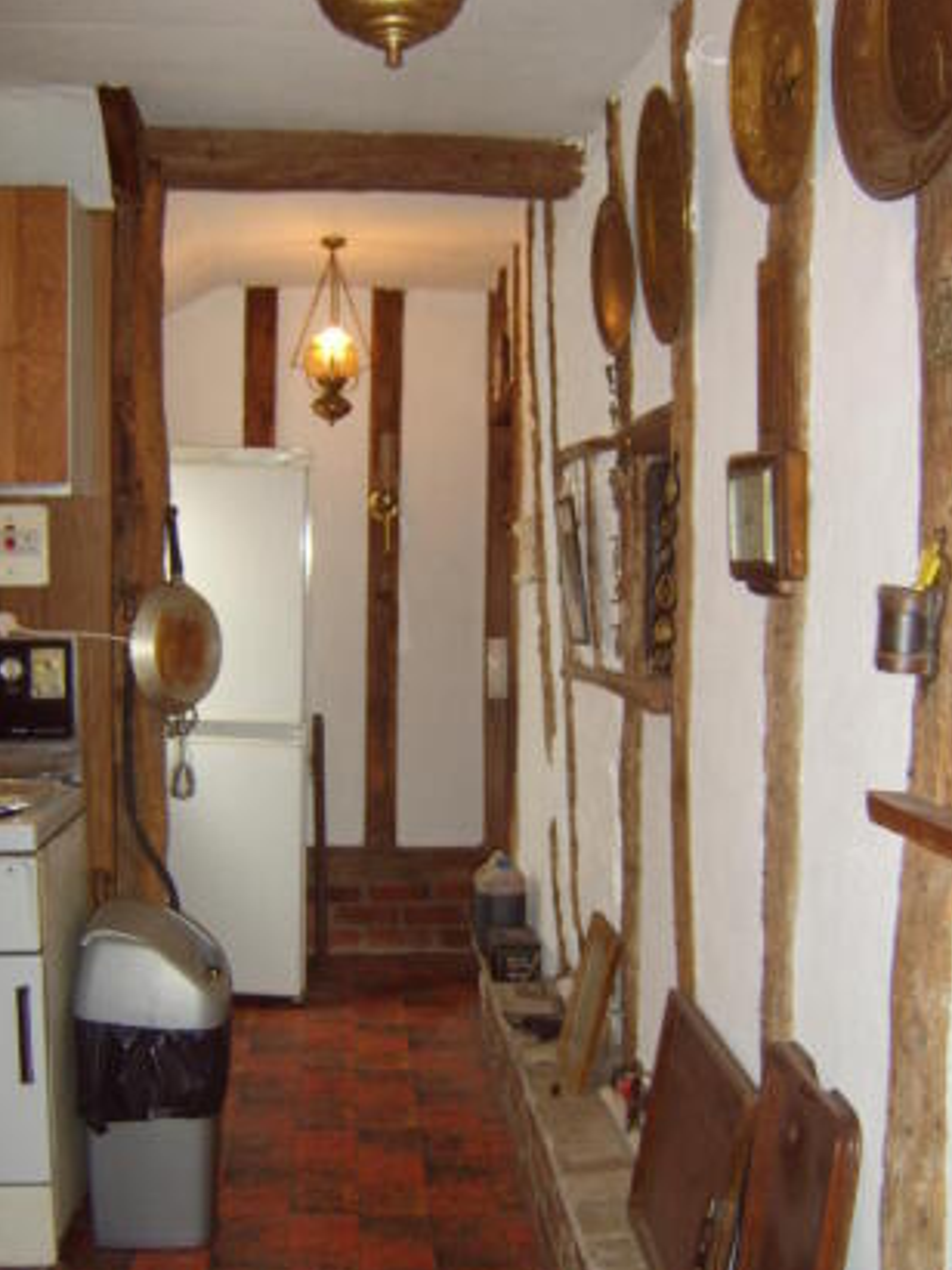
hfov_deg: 42.9
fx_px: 1211
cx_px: 470
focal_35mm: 33
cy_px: 657
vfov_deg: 55.4
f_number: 2.7
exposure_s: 1/30
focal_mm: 8.13
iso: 141
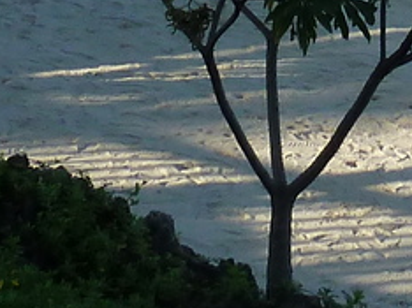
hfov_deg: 11.4
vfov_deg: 7.8
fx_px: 2033
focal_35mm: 171
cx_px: 417
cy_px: -512
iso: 125
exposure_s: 1/400
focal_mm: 4.1
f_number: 4
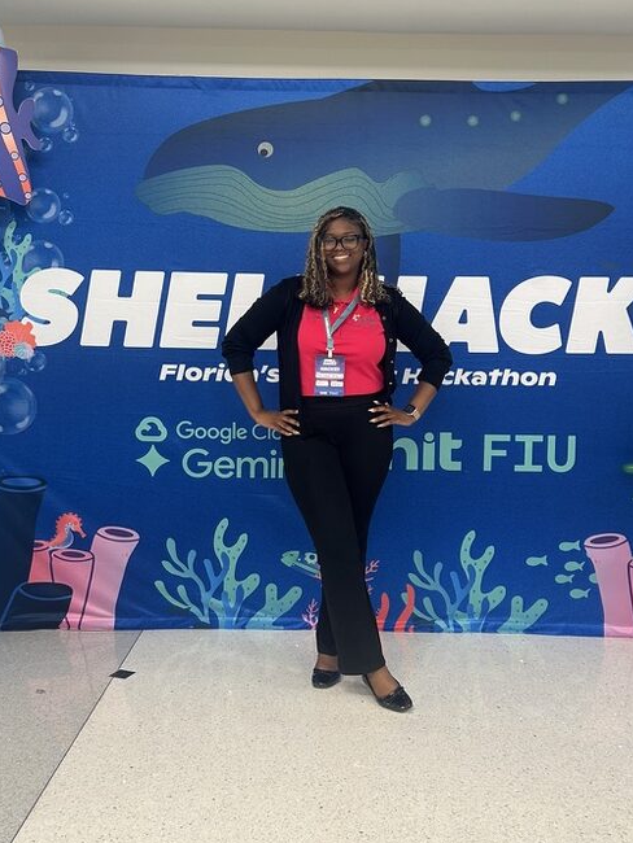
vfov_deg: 46.6
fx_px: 975
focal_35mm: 40
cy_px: 346
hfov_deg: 36.0
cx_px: 335
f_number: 1.5
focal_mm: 5.7
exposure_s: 1/60
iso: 80
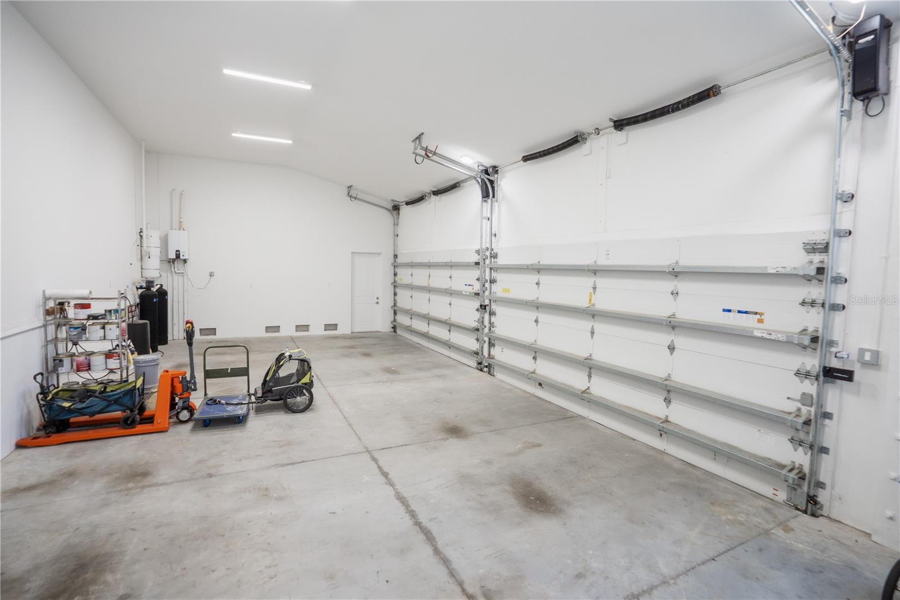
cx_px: 450
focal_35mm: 16
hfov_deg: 96.7
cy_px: 300
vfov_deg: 73.7
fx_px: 400
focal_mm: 16
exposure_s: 1/160
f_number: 4
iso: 1600
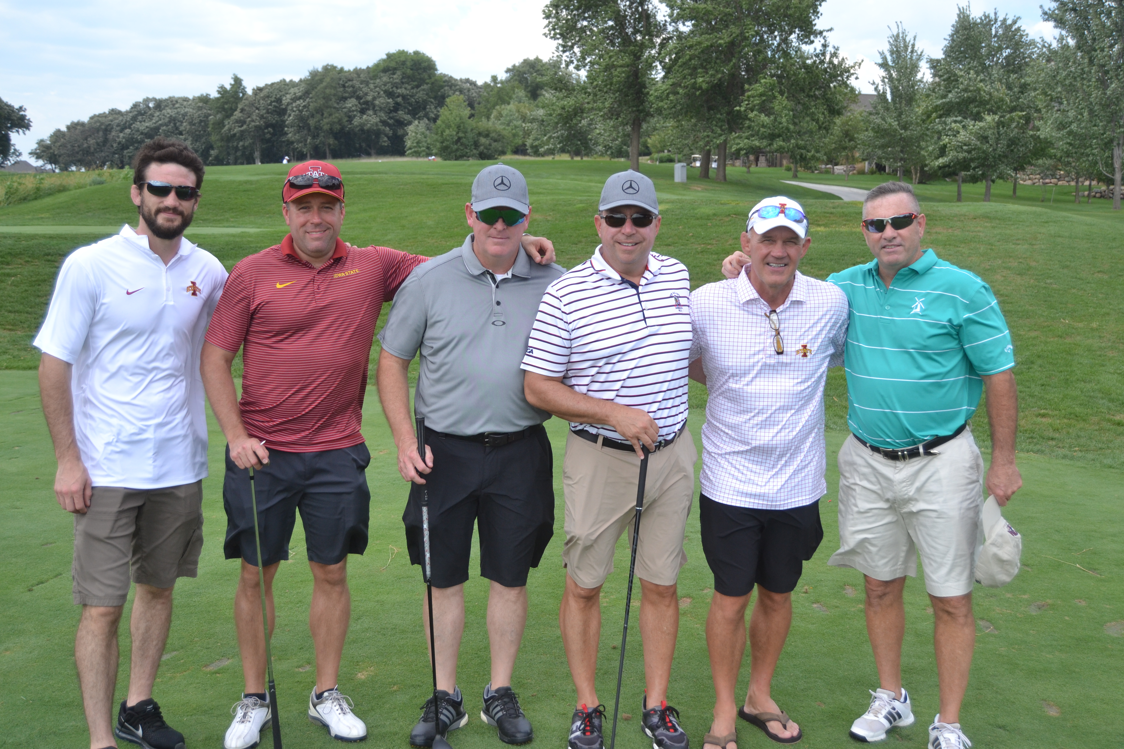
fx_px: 1218
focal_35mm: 39
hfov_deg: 49.6
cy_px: 374
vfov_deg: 34.2
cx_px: 562
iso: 400
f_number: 5
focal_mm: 26
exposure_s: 1/1000
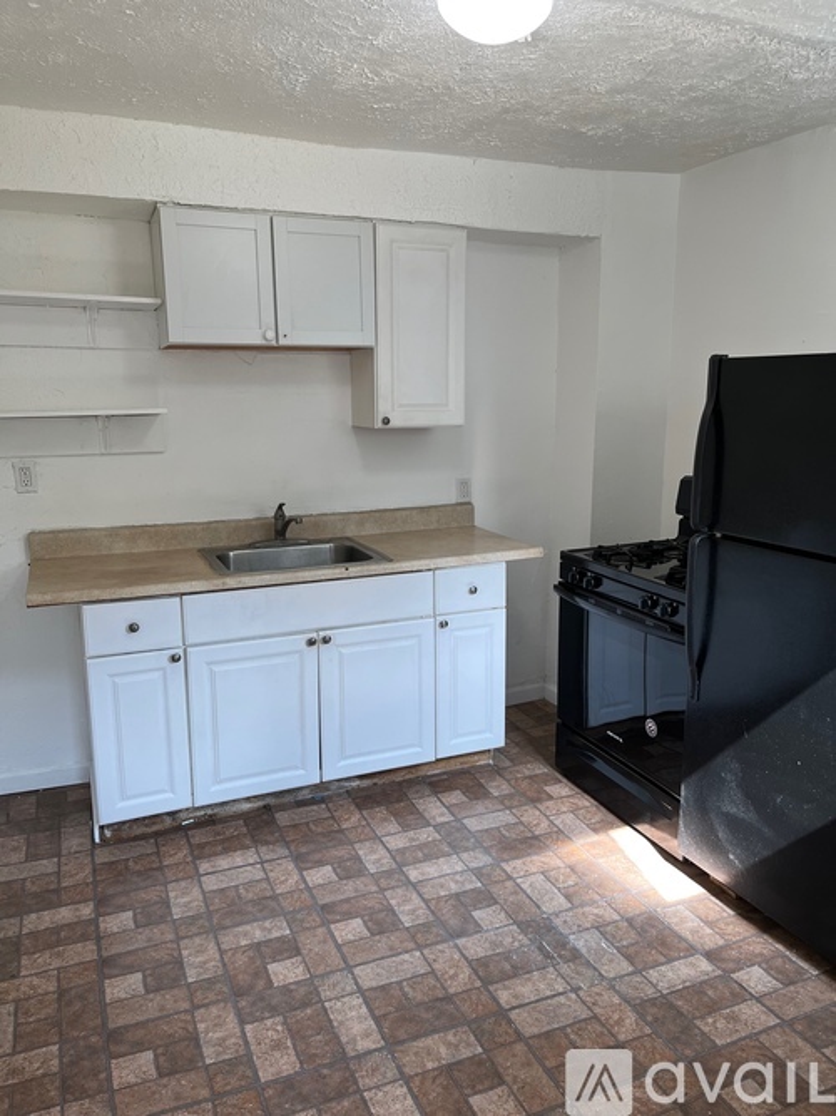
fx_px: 837
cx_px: 418
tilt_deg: -10.9
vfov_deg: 67.3
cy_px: 558
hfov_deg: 53.0
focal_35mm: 26
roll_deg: +0.2
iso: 100
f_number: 1.6
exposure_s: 1/120
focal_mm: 5.1
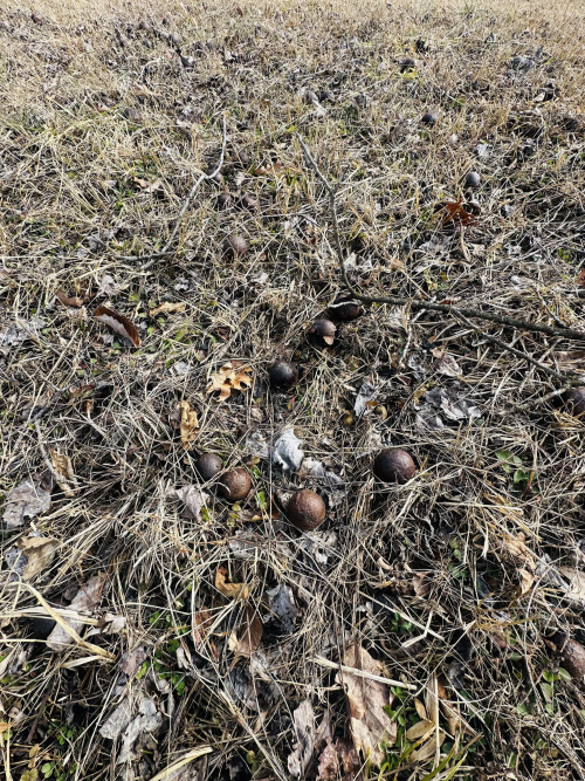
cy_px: 390
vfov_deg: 102.1
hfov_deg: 85.7
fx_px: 316
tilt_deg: -51.3
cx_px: 292
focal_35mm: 14
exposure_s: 1/443
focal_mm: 2.22
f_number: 2.2
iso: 40
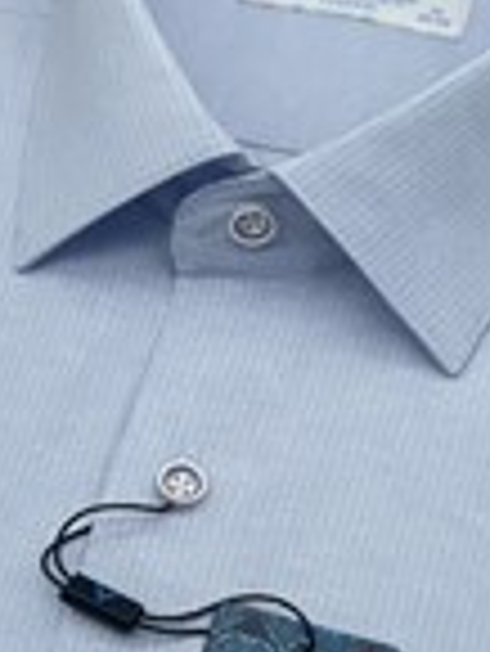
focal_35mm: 148
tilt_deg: -43.2
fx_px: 2789
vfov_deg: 13.3
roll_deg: -0.3
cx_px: 211
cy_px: 259
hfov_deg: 10.0
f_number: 2
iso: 32
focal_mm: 6
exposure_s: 1/296
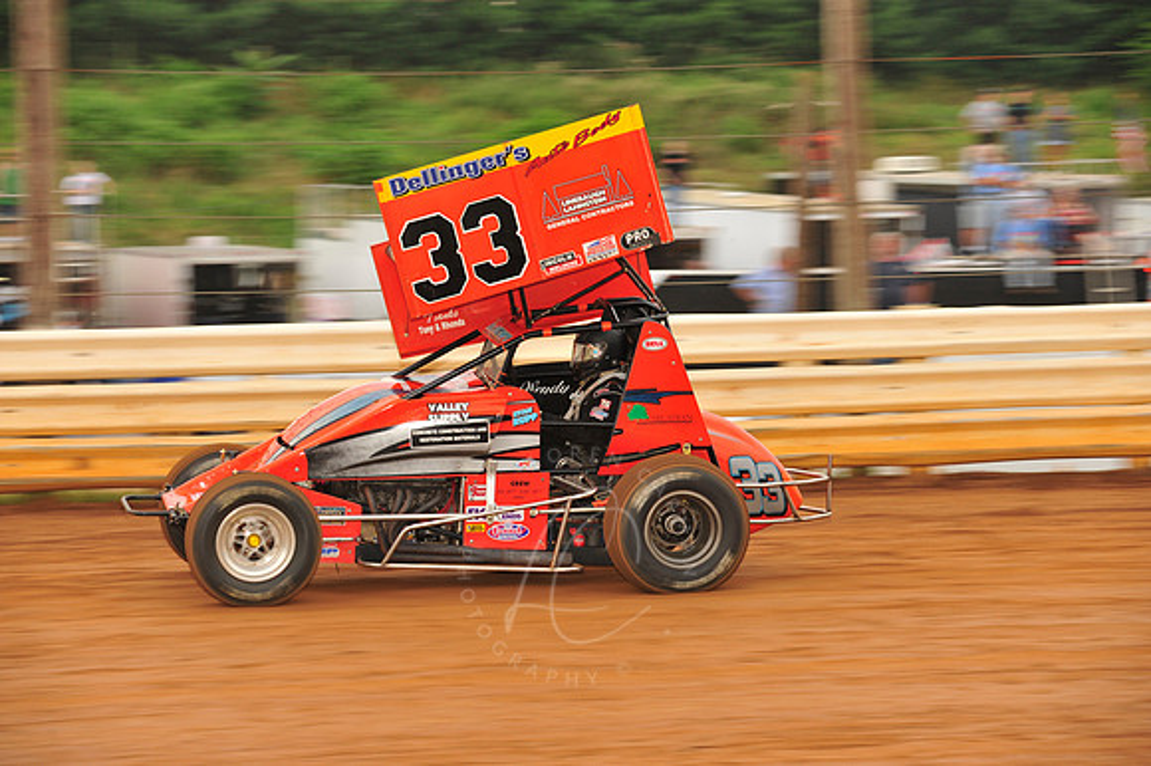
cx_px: 576
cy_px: 383
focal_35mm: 145
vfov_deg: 9.5
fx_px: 4633
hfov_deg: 14.2
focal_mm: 145
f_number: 7.1
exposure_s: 1/320
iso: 640
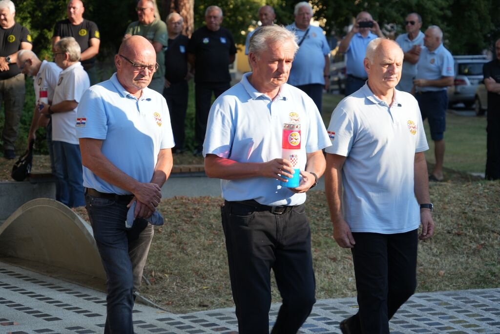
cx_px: 250
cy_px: 167
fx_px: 1472
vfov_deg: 12.9
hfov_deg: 19.3
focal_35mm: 106
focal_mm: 106
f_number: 6.3
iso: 100
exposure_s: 1/160
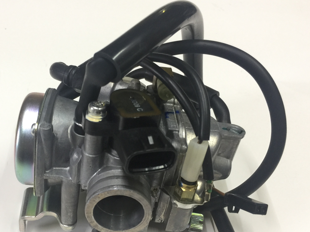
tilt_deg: -49.9
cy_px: 138
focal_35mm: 38
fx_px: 340
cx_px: 120
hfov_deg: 48.6
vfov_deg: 37.6
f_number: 2.2
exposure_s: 1/17
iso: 100
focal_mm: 4.15
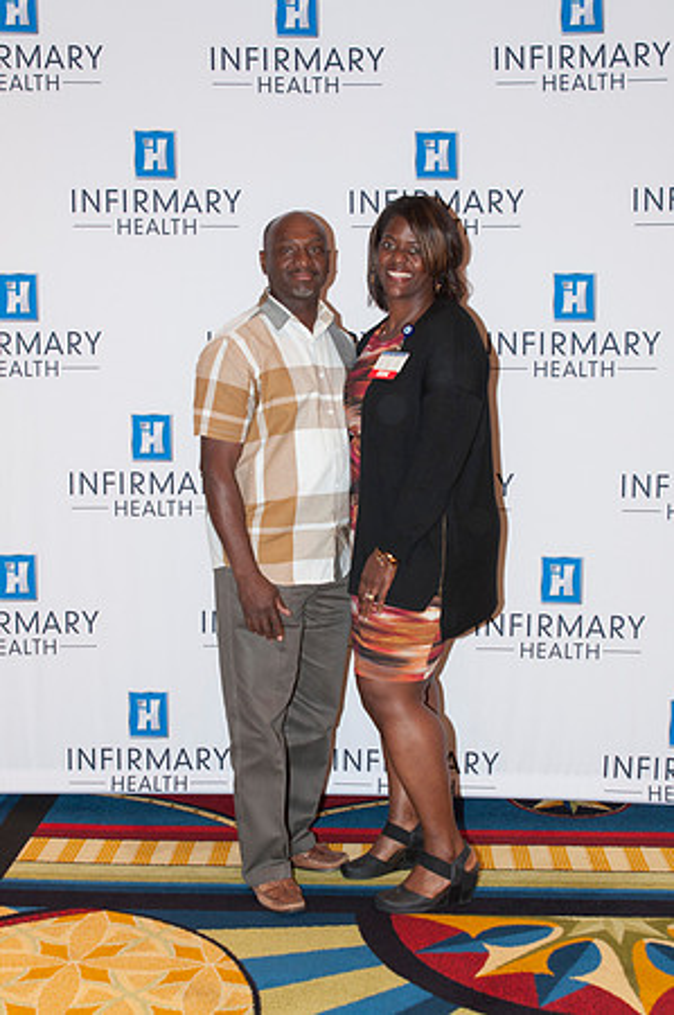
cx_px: 337
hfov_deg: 25.7
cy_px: 508
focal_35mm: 52
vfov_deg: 37.9
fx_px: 1478
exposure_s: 1/60
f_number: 5.6
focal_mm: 35
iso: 400
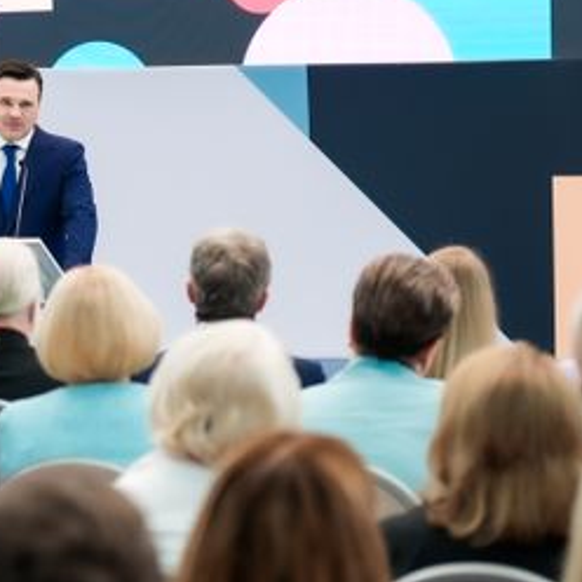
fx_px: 3005
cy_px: 136
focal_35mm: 158
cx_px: 222
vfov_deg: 11.0
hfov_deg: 11.1
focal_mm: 66
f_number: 2.8
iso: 250
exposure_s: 1/50
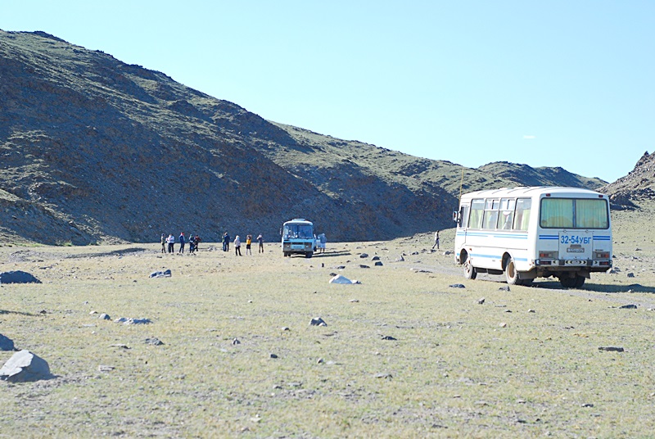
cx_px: 328
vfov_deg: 18.2
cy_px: 220
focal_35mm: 75
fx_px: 1367
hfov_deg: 27.0
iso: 400
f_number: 5.6
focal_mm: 50
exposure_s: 1/1250
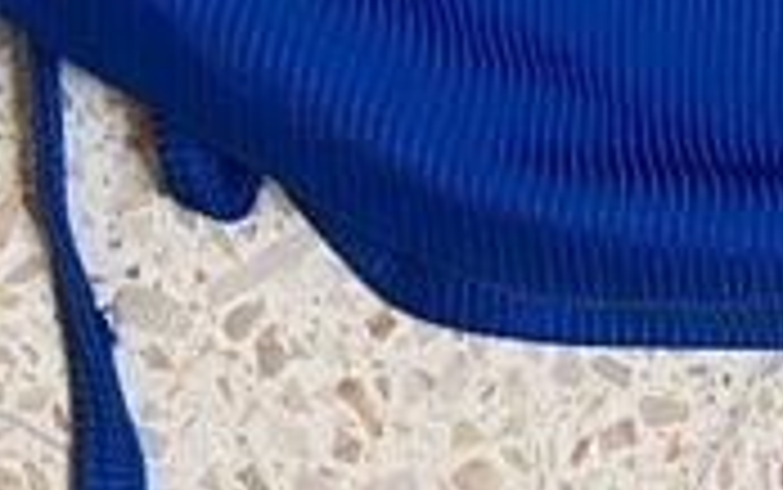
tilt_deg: -83.8
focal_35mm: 158
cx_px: 963
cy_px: -850
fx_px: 3374
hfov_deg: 12.9
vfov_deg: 7.5
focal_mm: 4.25
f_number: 1.8
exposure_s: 1/60
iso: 160
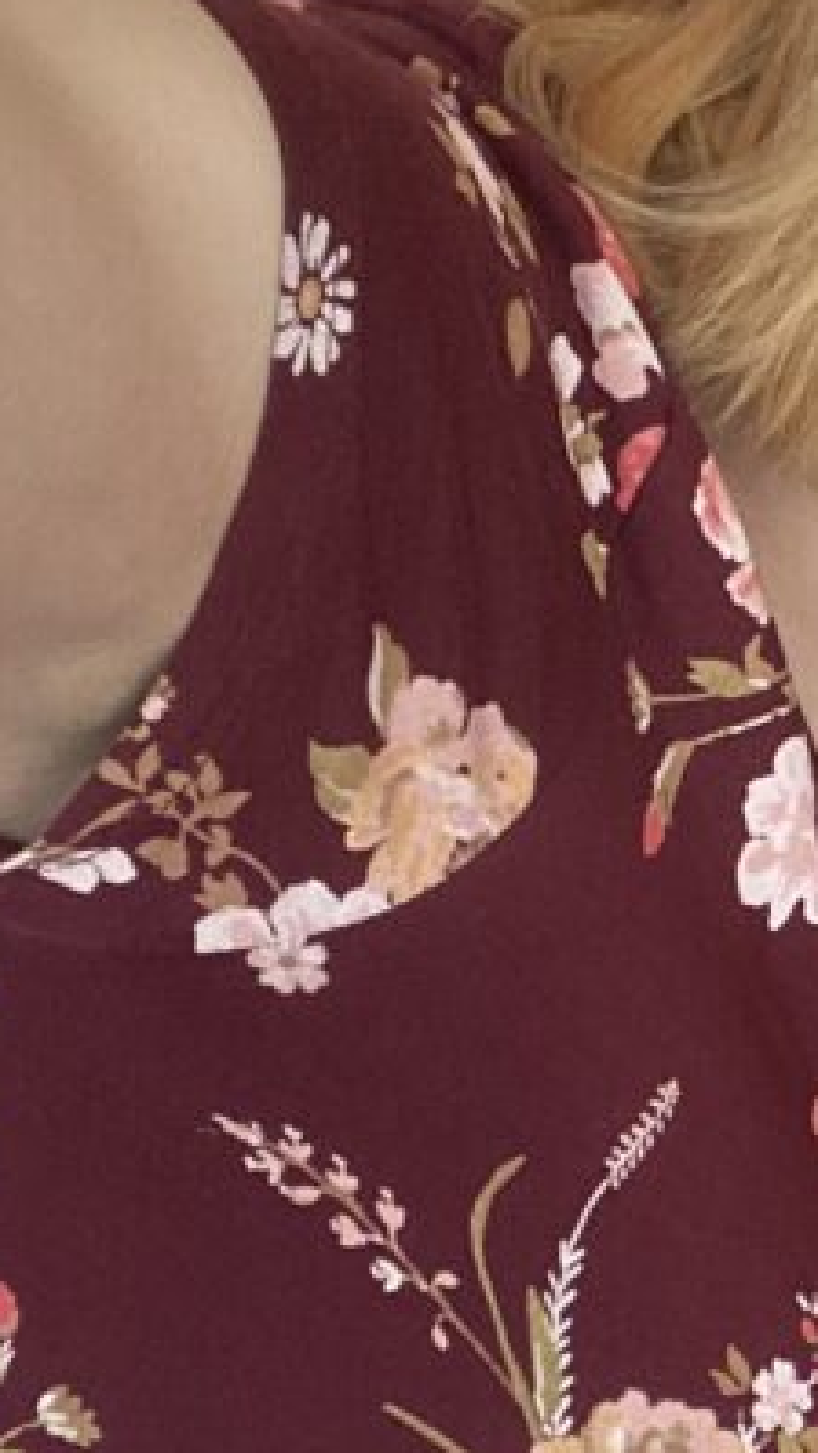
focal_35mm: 84
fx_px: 3238
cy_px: 1311
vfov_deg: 24.6
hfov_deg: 13.3
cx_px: 1362
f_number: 2.2
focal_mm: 2.71
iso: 100
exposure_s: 1/60
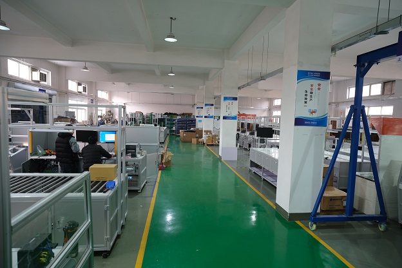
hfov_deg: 84.0
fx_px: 223
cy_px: 134
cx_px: 201
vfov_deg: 61.9
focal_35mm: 20
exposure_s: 1/125
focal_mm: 13
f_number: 2.8
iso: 640
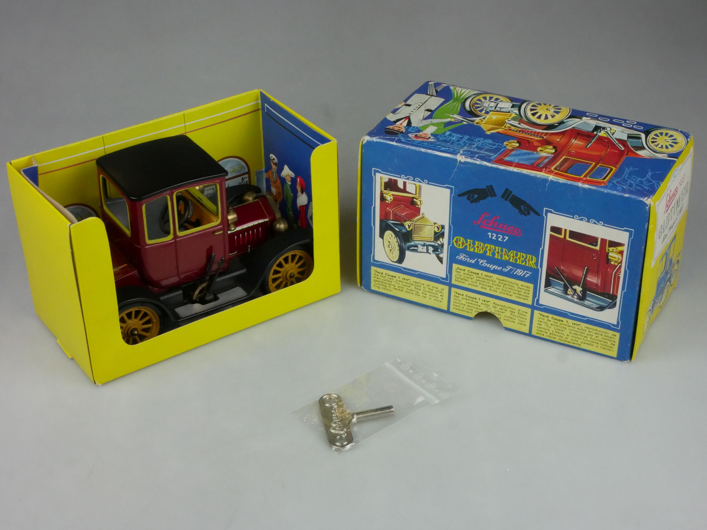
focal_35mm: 60
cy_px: 265
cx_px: 354
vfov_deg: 24.4
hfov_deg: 32.2
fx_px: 1225
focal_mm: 30
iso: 2500
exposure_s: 1/60
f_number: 16
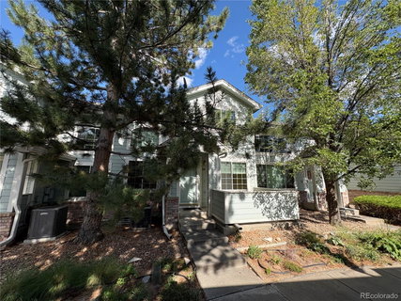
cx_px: 200
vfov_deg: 85.6
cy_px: 150
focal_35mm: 14
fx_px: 162
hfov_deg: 102.1
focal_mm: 2.22
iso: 64
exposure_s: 1/868
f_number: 2.2
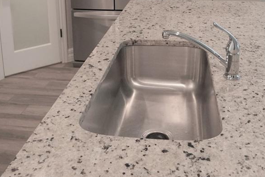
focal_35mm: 41
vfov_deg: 29.8
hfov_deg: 47.3
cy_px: -10
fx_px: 302
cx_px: 148
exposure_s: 1/160
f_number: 4
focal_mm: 10
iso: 1600
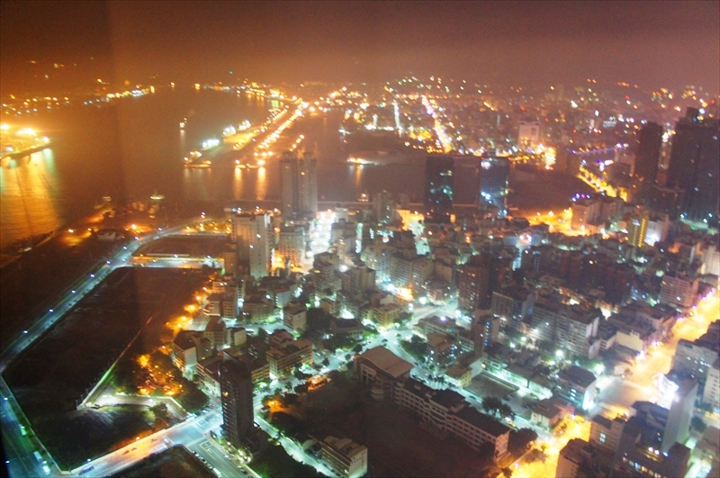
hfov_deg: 62.0
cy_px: 239
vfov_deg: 43.5
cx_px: 360
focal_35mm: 30
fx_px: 599
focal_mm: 20
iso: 1600
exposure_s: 1
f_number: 3.5
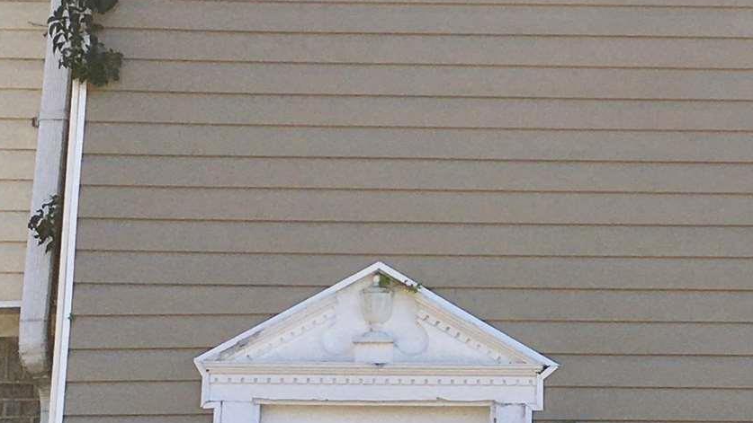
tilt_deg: +7.7
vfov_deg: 10.5
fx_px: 2316
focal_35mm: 116
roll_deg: +0.2
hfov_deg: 17.9
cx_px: 782
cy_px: 242
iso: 25
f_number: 2.2
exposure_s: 1/641
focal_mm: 4.15
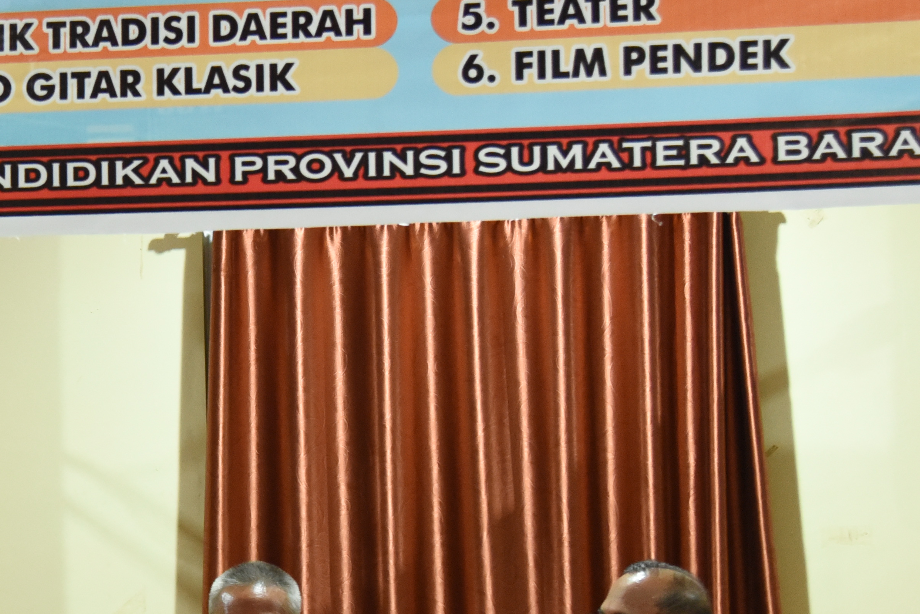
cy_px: 436
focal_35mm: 116
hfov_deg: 17.2
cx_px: -20
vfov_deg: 11.8
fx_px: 2966
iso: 4000
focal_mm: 46
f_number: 4
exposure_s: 1/30
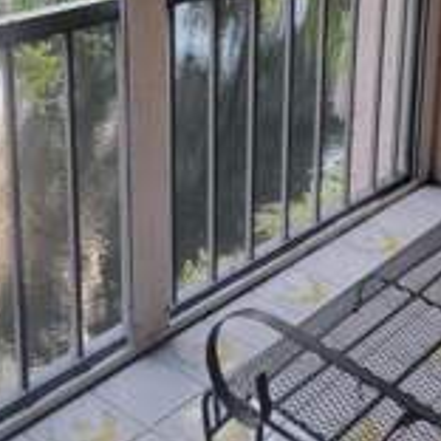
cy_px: 21
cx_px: 136
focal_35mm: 65
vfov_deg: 25.4
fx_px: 937
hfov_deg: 26.3
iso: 160
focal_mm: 6.7
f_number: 1.8
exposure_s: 1/60
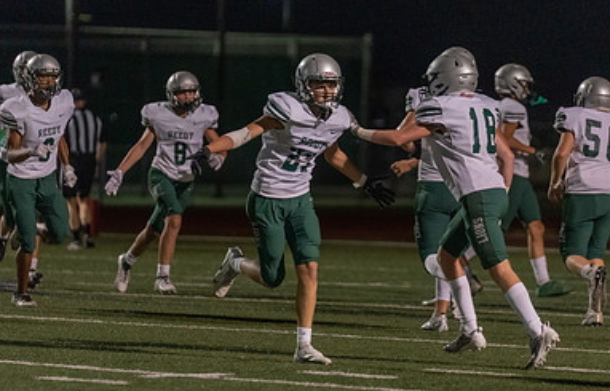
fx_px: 5644
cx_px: 317
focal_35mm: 337
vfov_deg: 4.0
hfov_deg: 6.2
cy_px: 162
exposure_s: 1/1000
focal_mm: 200
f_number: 2.8
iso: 5000
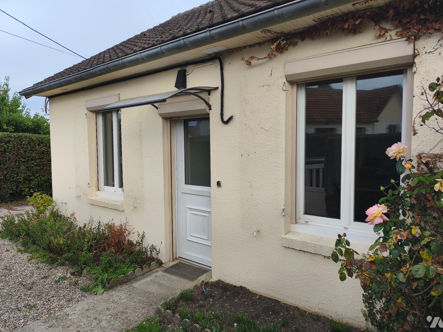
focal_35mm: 23
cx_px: 222
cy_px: 166
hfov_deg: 73.9
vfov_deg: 58.9
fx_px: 294
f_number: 1.65
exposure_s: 1/186
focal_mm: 6.14
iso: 50
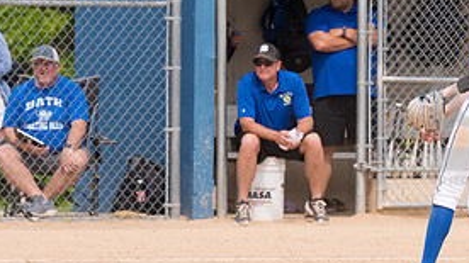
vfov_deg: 1.8
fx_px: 8217
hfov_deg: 3.3
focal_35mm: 661
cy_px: 126
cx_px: 483
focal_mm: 200
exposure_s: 1/1600
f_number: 5.6
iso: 320
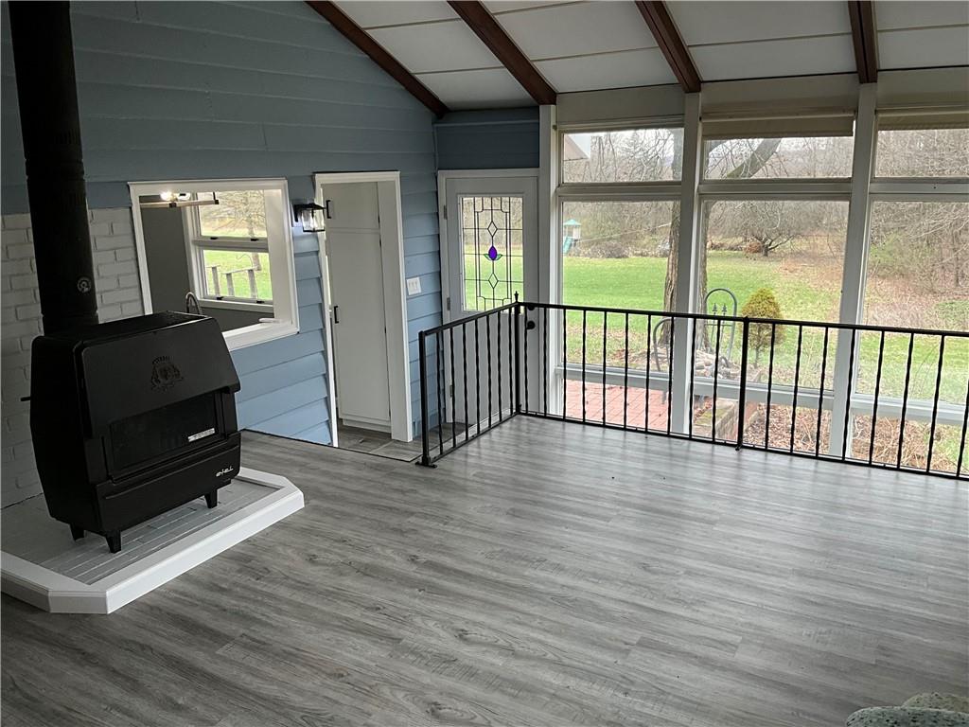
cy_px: 364
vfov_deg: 48.2
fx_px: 812
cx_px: 484
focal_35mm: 29
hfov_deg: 61.7
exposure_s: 1/122
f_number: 1.8
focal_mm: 3
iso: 50
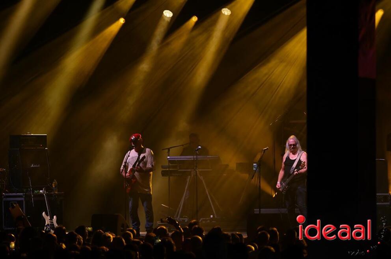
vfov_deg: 6.2
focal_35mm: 220
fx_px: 2387
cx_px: 196
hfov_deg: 9.4
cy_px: 130
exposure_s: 1/160
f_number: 5
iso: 1600
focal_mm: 220
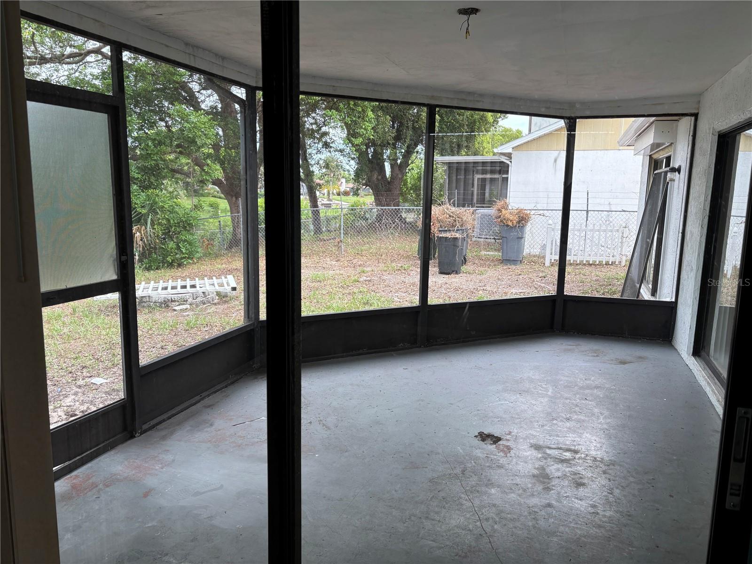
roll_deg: -0.9
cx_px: 376
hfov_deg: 67.3
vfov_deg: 53.1
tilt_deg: -9.8
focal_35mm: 26
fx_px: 565
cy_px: 282
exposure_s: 1/120
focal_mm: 5.96
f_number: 1.6
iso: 32
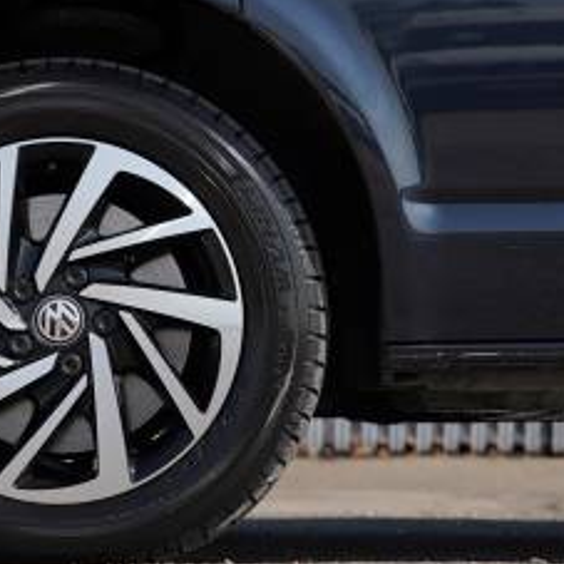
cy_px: 281
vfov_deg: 11.2
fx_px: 2876
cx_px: 80
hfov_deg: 11.1
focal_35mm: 156
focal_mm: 65
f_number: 5
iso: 320
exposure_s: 1/1250
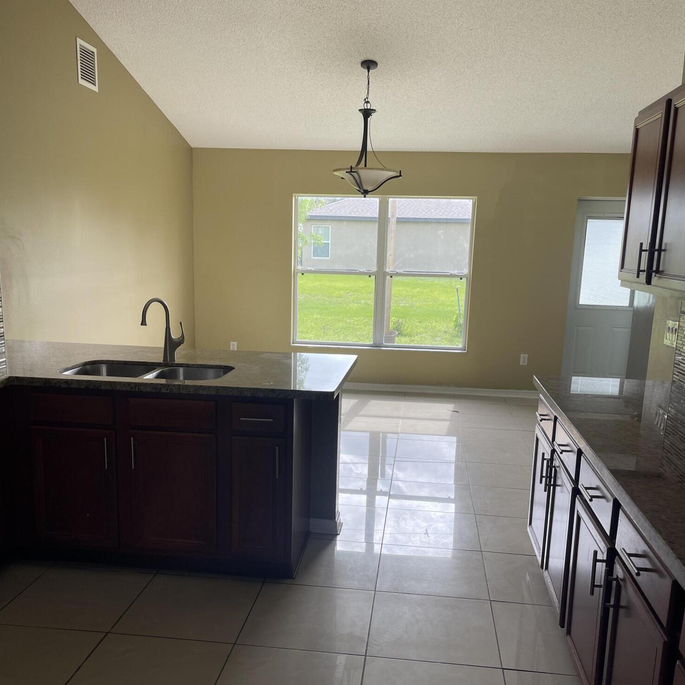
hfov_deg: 54.0
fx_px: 672
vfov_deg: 53.9
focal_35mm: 30
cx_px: 345
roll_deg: -1.8
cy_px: 385
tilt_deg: -9.9
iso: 32
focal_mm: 5.1
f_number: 1.6
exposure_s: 1/284
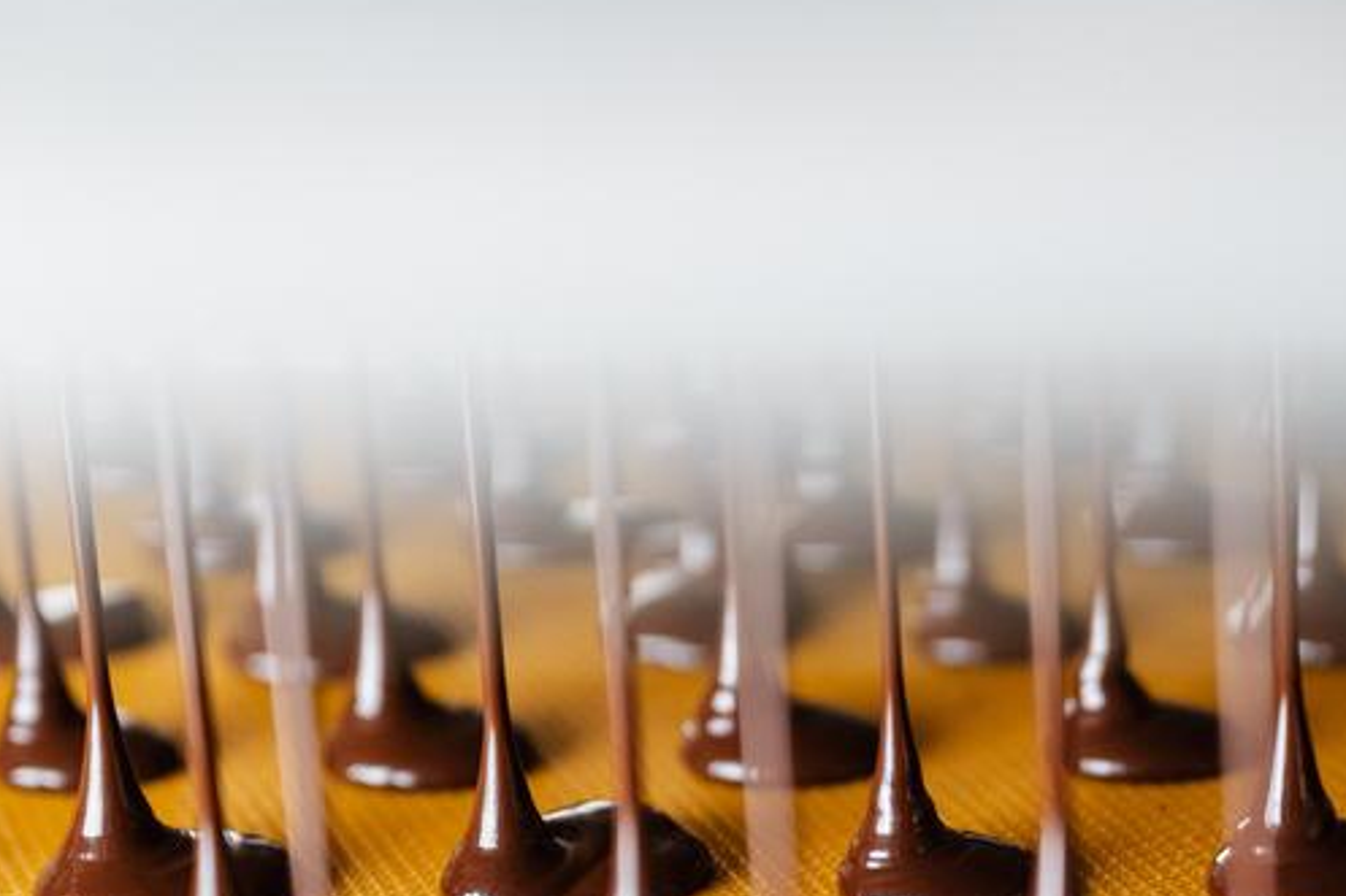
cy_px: 768
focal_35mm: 130
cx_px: 1046
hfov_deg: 15.7
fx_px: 4859
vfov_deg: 10.5
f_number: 2.8
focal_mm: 70
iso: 2000
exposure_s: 1/500
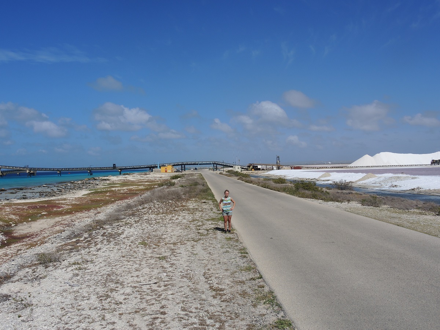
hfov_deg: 60.0
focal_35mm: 30
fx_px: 381
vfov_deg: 46.8
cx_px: 220
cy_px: 165
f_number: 4.5
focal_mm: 6.5
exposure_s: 1/1600
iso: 80
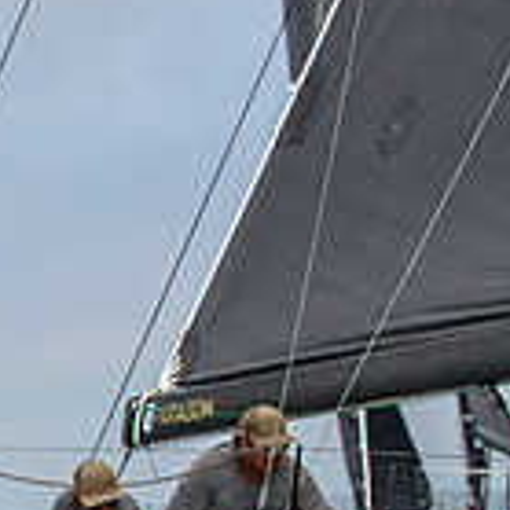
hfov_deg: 6.0
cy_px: 659
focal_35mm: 284
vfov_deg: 6.1
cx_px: -418
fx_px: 4734
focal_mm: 80
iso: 400
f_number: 5
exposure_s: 1/5000
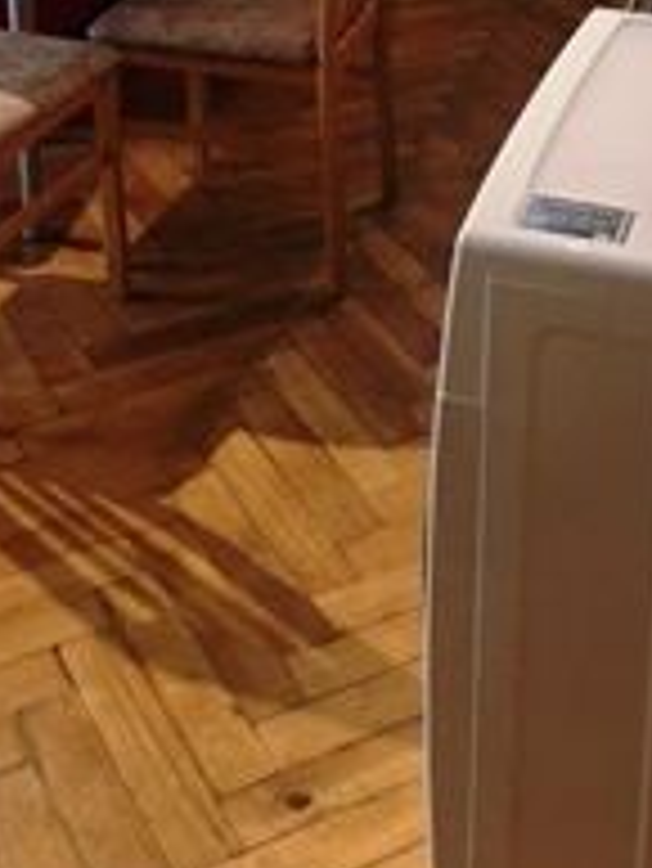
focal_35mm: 64
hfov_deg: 22.9
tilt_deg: -18.0
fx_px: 1605
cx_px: 382
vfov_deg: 28.0
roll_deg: -1.1
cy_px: -52
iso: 80
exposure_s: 1/10
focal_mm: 4.15
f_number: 2.2
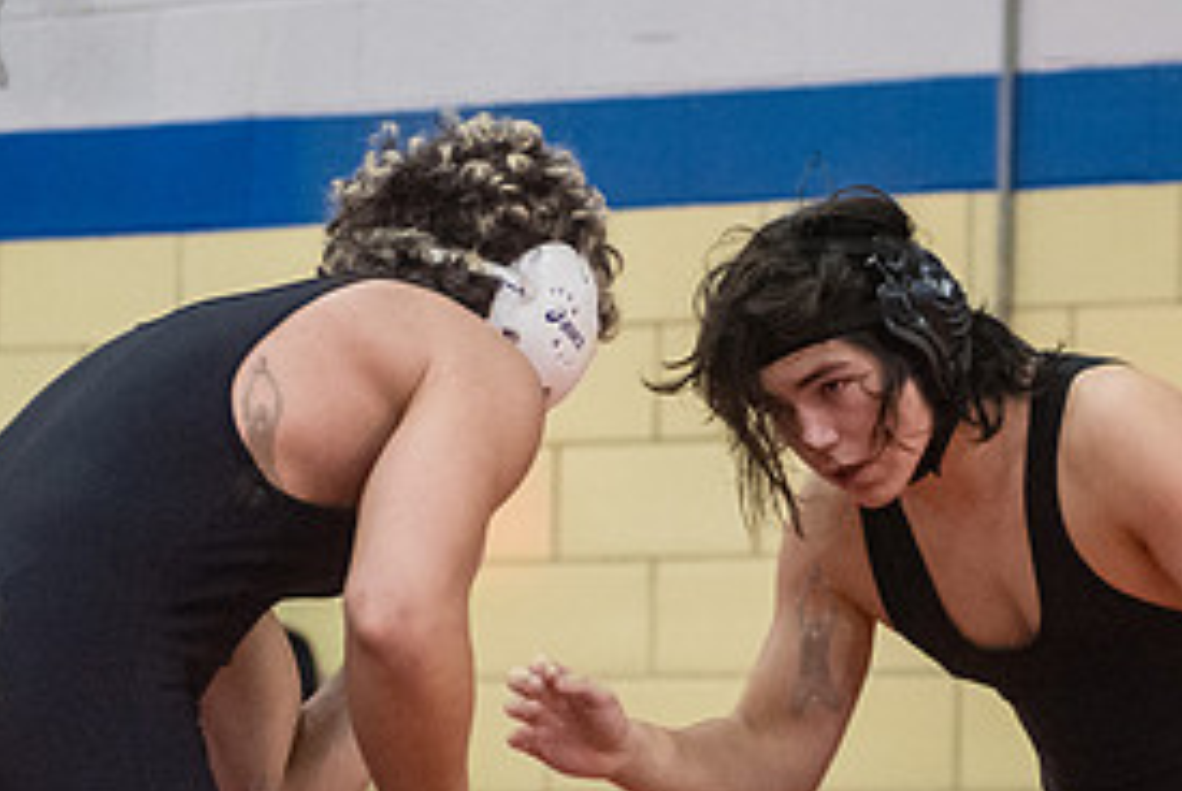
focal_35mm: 214
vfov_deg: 6.4
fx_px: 7034
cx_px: 1072
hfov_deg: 9.6
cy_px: 717
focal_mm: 80
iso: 8000
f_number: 3.2
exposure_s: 1/500
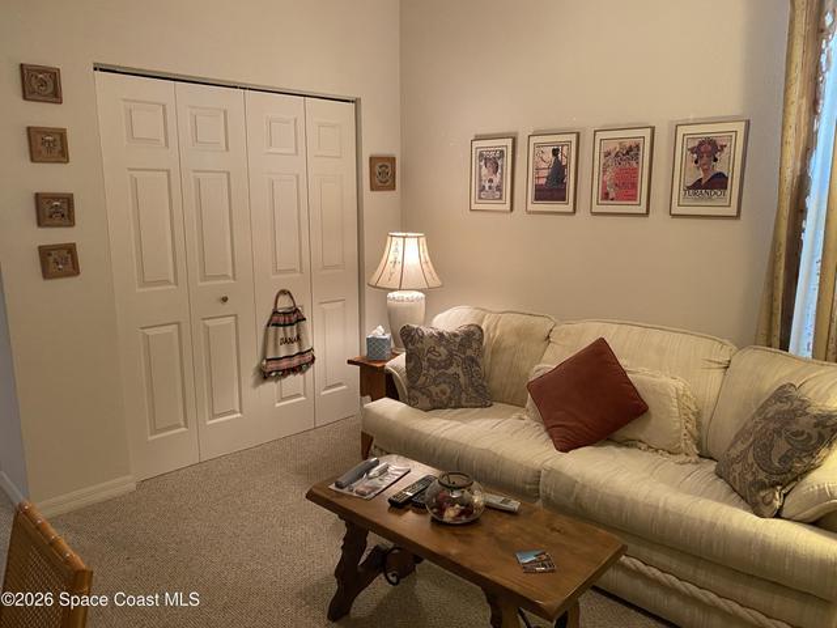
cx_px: 418
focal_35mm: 26
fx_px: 629
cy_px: 314
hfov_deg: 67.3
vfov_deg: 53.1
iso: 250
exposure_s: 1/60
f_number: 1.8
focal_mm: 4.25
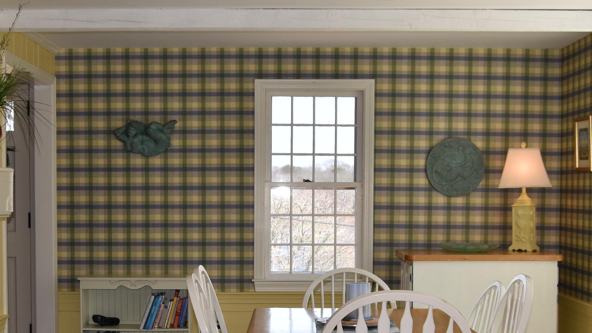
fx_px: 957
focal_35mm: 61
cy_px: 258
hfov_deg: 34.3
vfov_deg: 19.5
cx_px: 272
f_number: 5.6
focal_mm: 18
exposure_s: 1/125
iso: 110
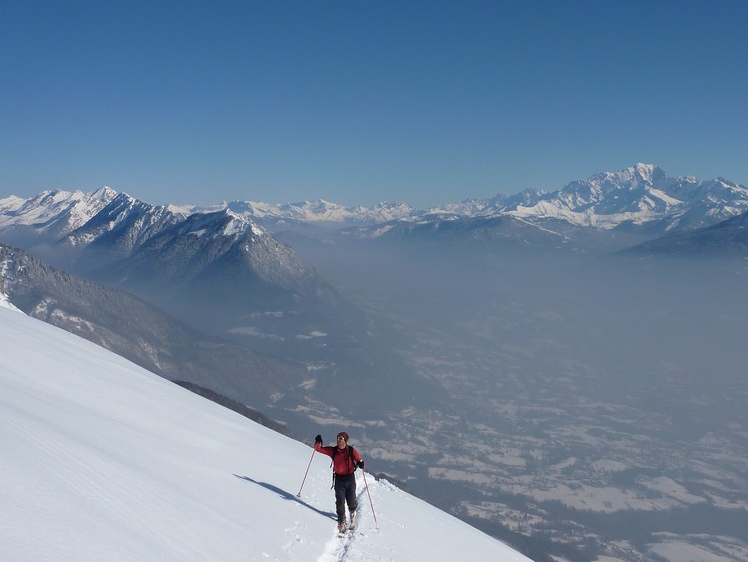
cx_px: 374
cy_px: 281
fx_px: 973
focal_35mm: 45
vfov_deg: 32.2
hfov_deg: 42.1
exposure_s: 1/1000
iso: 80
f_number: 5.6
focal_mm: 6.1
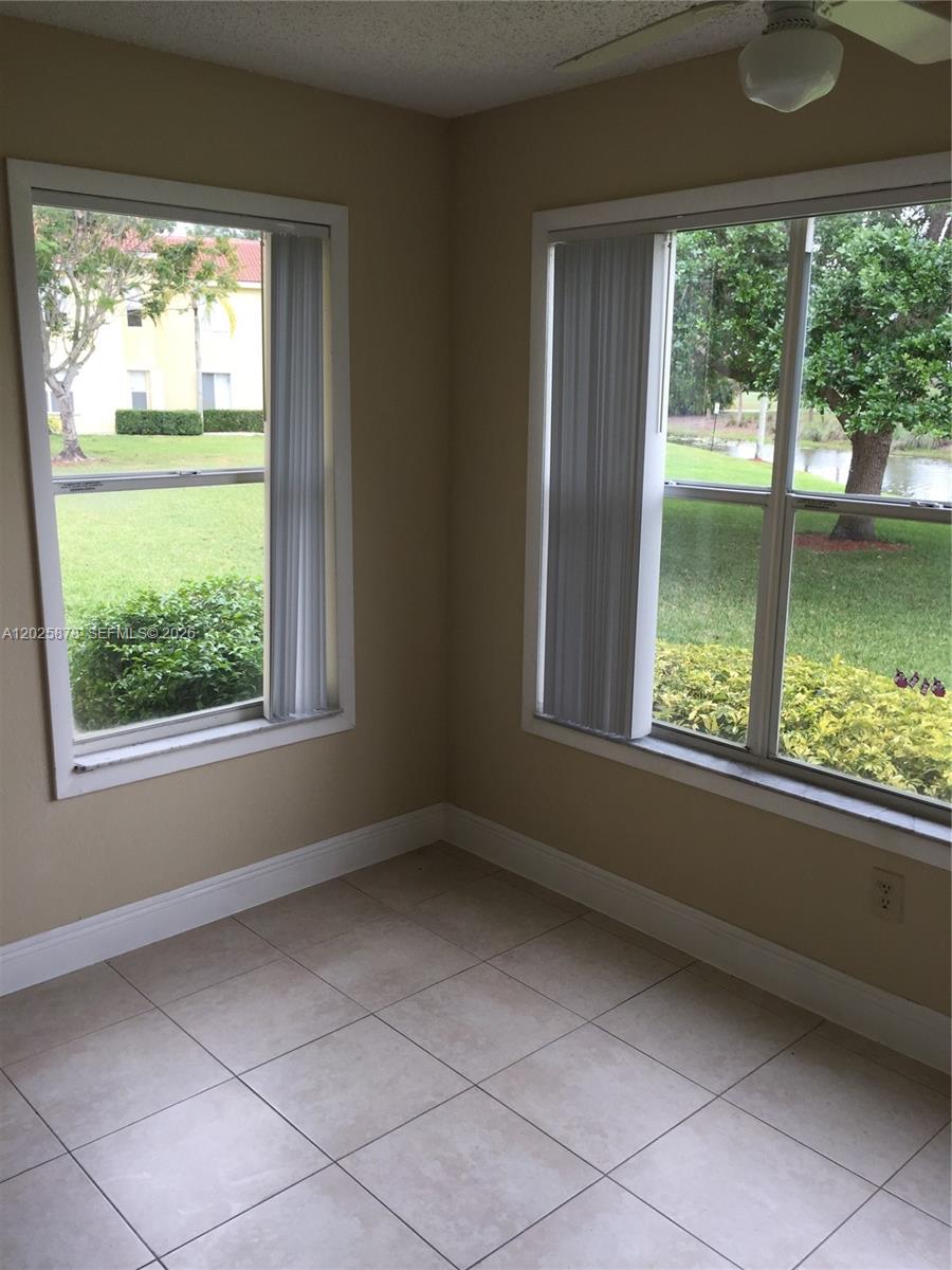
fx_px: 1063
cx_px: 476
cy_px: 635
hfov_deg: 48.2
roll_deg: -1.2
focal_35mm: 29
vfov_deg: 61.7
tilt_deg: -13.0
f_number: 2.2
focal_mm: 4.15
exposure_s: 1/217
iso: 32
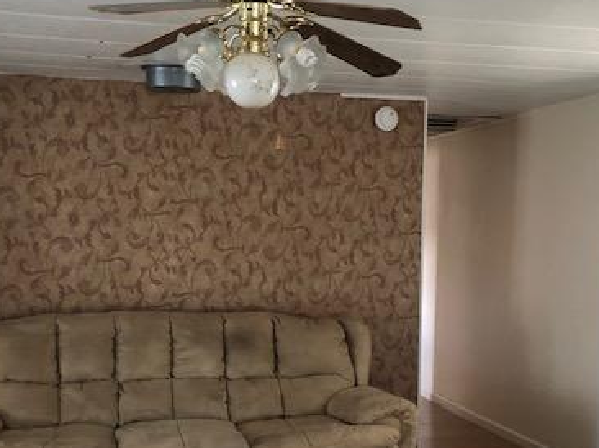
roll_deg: -0.5
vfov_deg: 29.1
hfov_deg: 38.8
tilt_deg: -6.9
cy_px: 342
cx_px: 347
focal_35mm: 49
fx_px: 847
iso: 80
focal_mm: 3.99
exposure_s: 1/5
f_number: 1.8
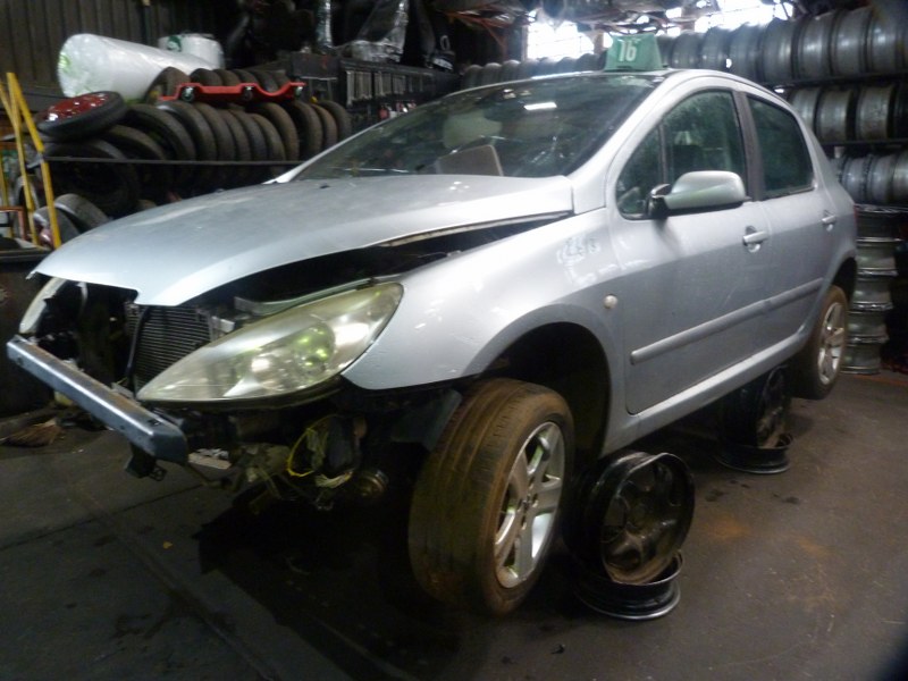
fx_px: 656
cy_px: 340
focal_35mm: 25
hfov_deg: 69.4
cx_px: 454
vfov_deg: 54.9
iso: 400
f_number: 2.8
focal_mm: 4.5
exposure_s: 1/10
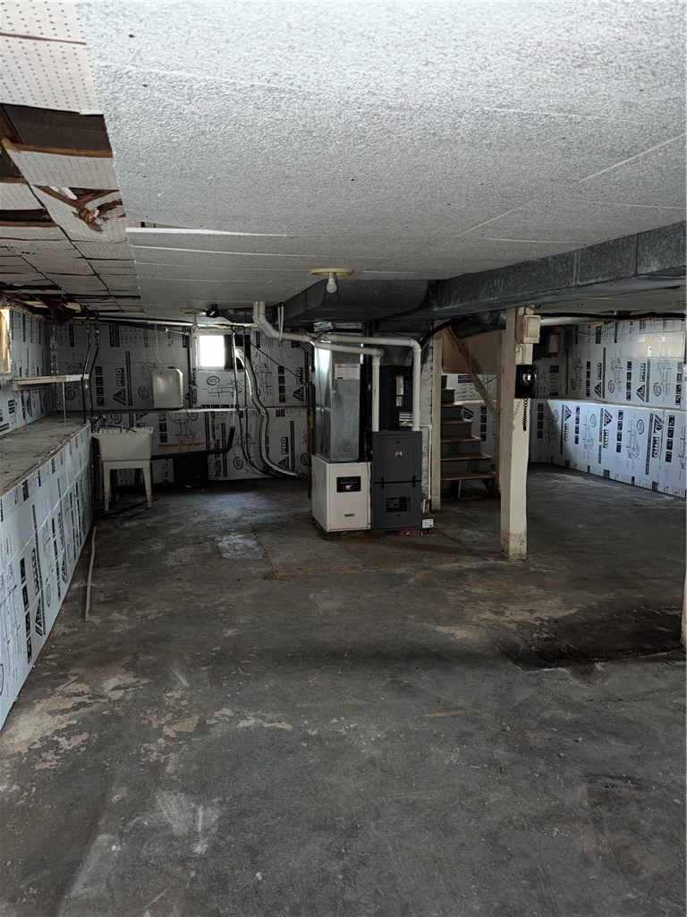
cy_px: 458
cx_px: 344
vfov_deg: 71.6
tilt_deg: -8.6
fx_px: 635
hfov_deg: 56.8
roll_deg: +0.4
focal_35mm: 24
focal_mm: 6.93
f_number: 1.48
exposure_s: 1/4
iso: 320
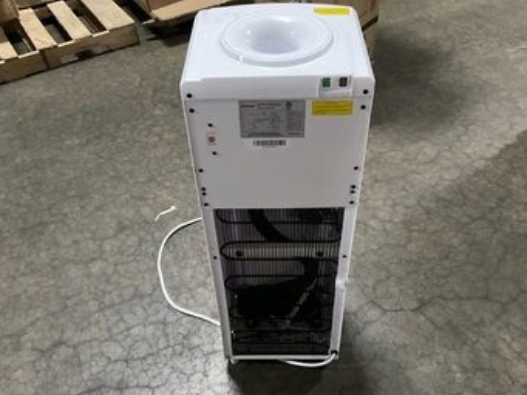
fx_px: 518
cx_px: 267
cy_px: 185
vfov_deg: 41.8
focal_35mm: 34
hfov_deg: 53.9
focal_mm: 3
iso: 500
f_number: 1.8
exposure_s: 1/30
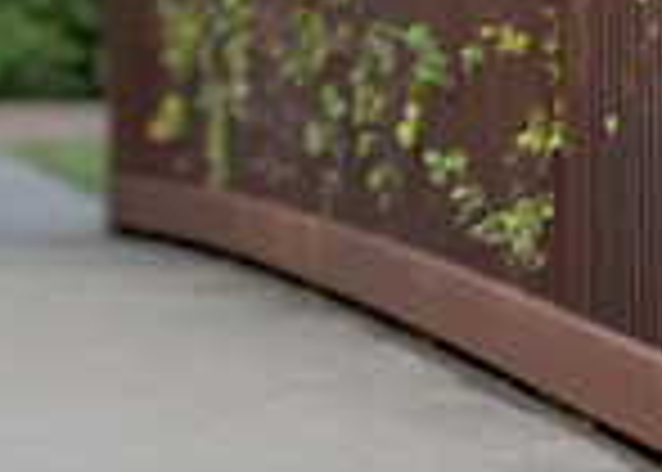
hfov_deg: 5.7
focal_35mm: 349
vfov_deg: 4.1
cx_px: -269
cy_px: -52
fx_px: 6562
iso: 800
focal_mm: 70
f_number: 2.8
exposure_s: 1/1000
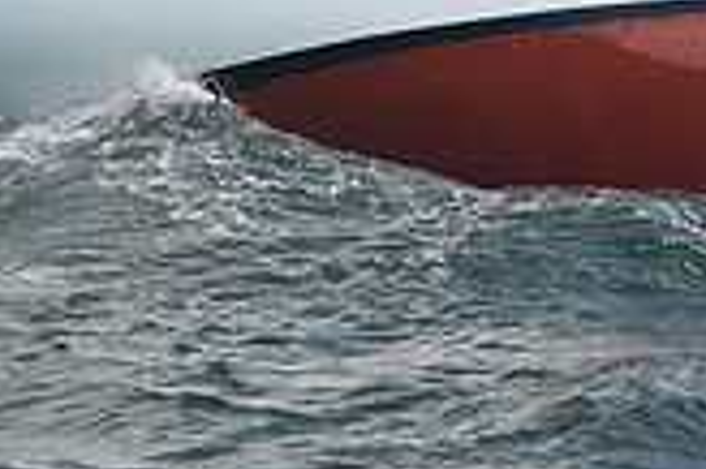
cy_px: -290
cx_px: 314
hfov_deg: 8.3
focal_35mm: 248
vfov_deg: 5.5
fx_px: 4859
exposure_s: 1/800
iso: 320
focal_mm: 70
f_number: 9
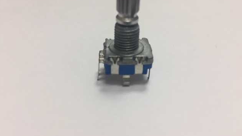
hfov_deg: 61.0
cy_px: 62
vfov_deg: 36.6
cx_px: 120
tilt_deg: -31.3
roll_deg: +0.1
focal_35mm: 32
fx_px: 205
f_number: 2.2
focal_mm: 4.15
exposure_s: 1/33
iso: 40
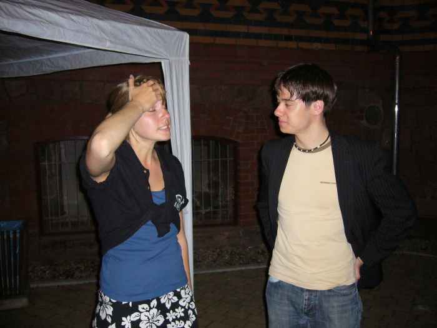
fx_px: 442
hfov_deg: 52.6
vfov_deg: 40.7
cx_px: 218
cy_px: 164
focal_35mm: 35
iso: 200
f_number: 2.8
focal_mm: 5.8
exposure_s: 1/60
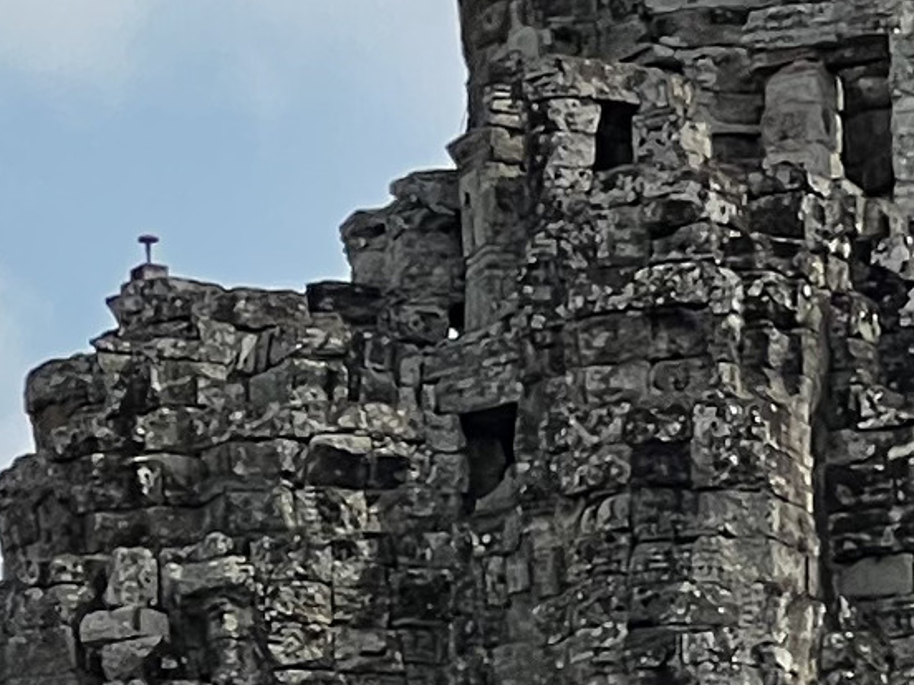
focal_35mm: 558
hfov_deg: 3.6
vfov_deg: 2.7
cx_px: 513
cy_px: 632
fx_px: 14733
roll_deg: +1.1
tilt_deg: +15.4
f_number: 2.8
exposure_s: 1/995
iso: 32
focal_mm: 9
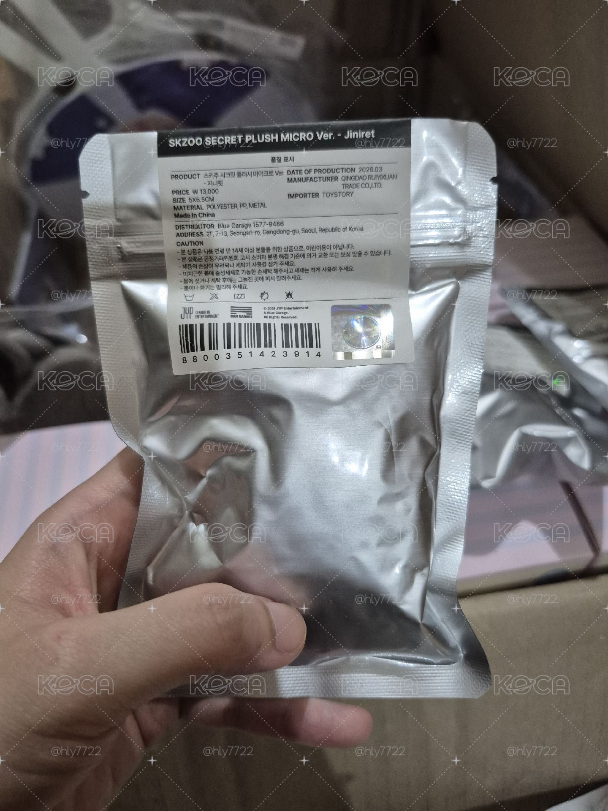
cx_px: 304
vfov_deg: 73.9
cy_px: 406
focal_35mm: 23
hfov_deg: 58.9
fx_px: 539
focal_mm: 5.4
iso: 800
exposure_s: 1/120
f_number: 1.8
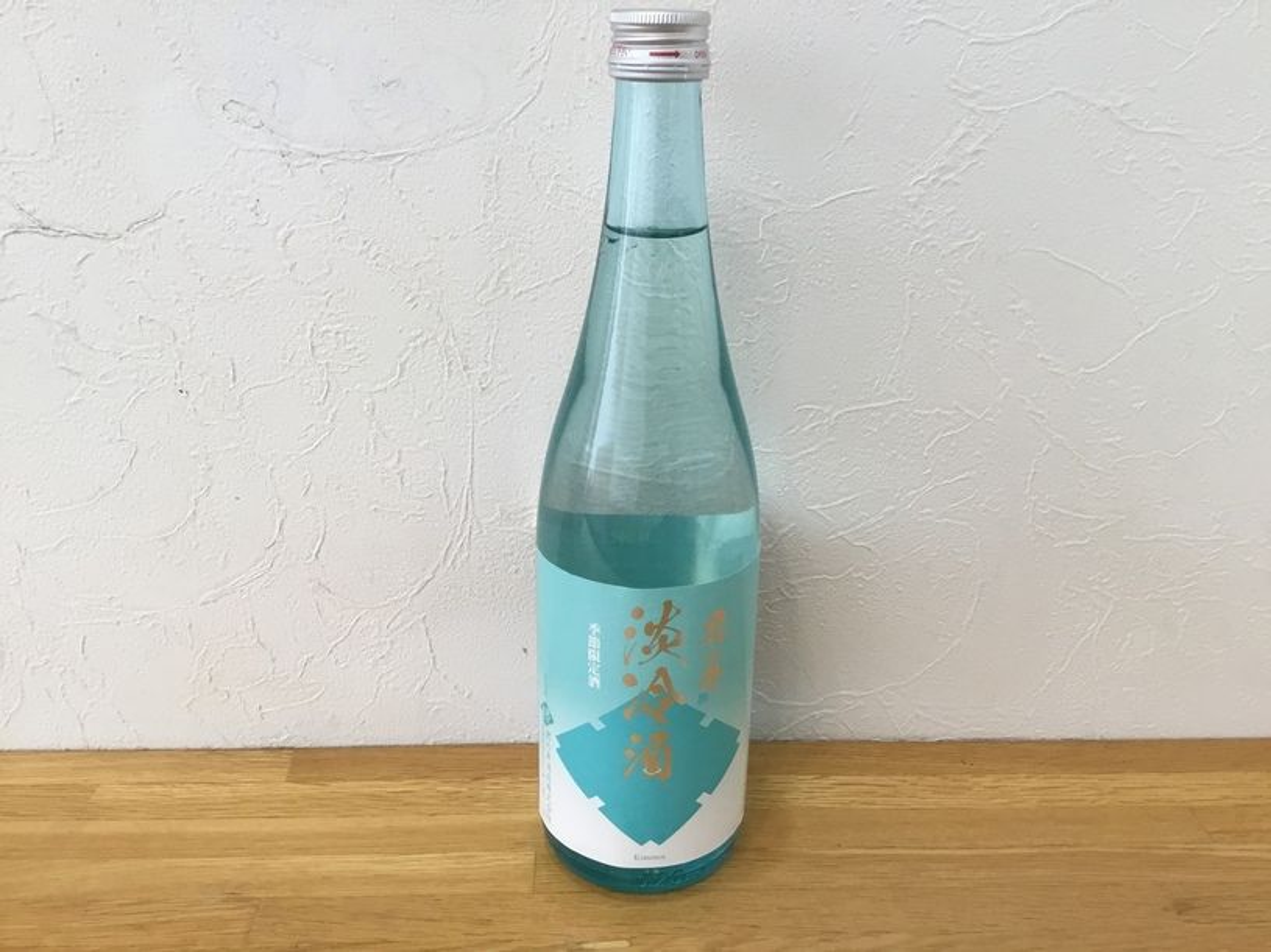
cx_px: 636
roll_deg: -0.6
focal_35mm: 31
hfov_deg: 58.4
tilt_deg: -23.7
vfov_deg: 45.4
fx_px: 1138
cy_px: 476
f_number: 2.4
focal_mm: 3.3
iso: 80
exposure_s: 1/30
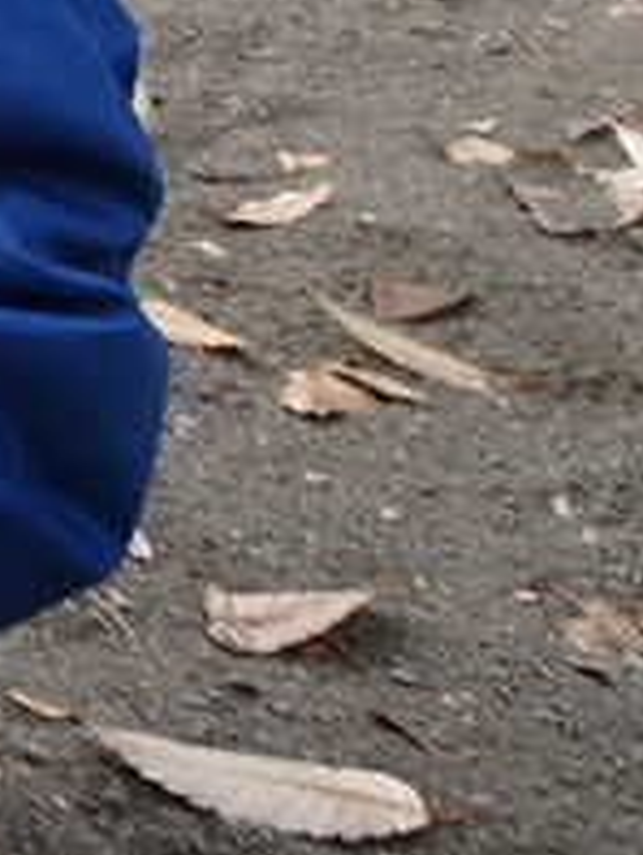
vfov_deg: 14.8
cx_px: -1420
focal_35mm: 124
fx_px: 3065
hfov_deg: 9.1
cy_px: -419
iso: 80
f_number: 3.5
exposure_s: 1/100
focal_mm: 4.1
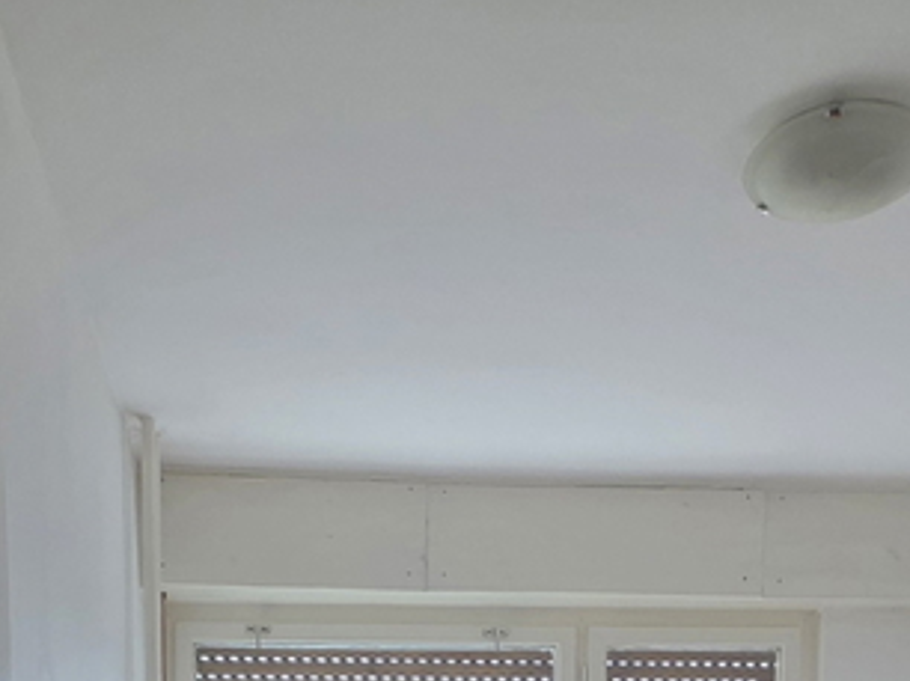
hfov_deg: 37.3
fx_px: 1340
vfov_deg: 22.0
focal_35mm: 51
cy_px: 1103
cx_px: 345
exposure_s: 1/100
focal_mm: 2.2
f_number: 1.9
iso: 200
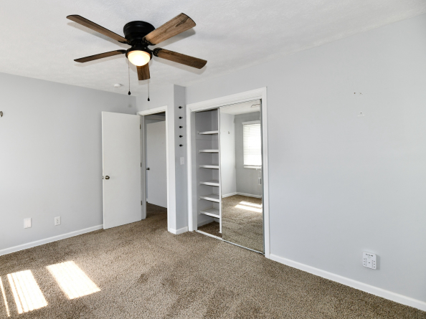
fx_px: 209
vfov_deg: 74.7
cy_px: 157
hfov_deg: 89.1
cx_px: 158
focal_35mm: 17
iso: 640
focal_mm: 14
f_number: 6.3
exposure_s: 1/100
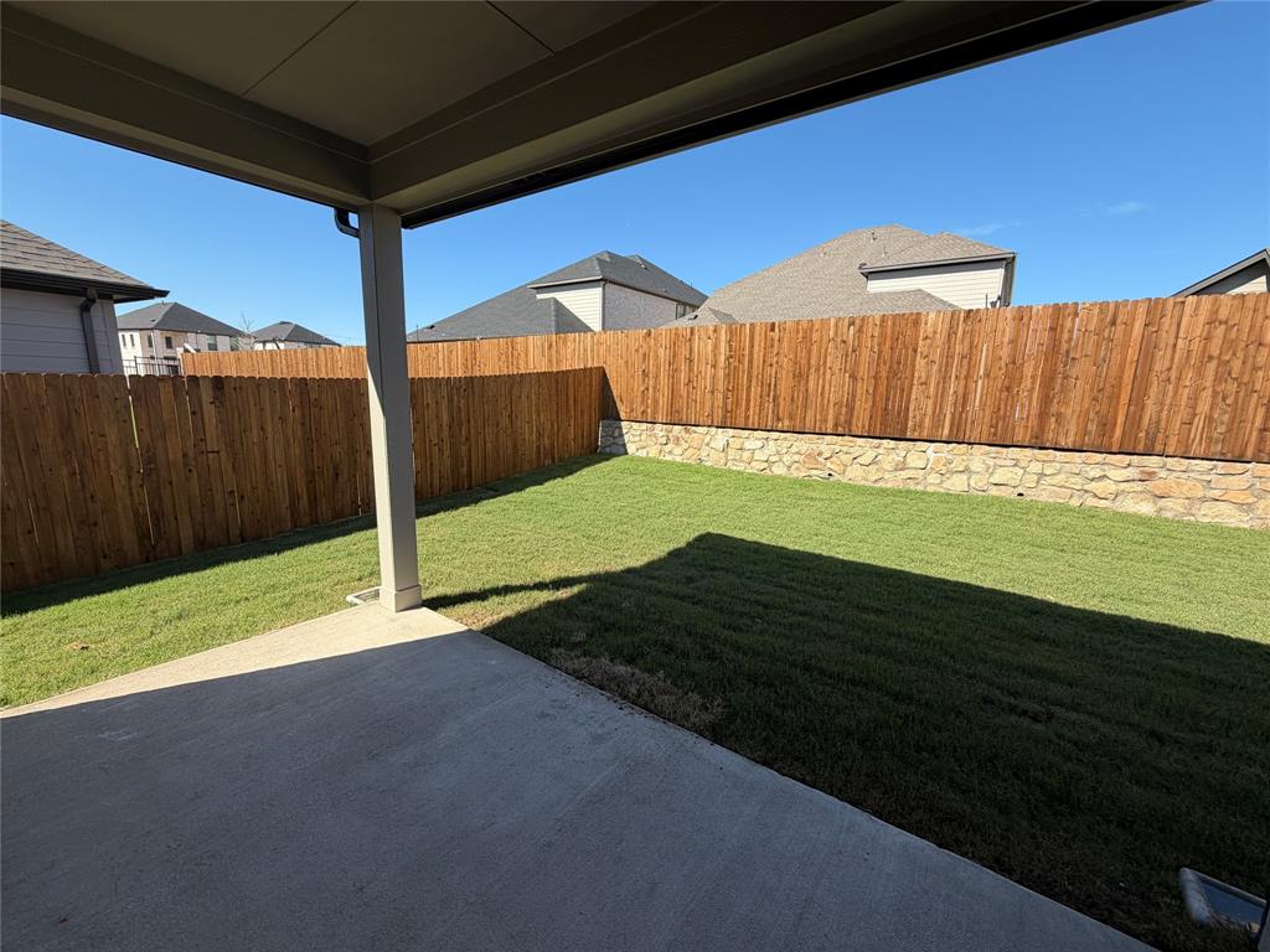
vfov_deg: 85.7
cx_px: 635
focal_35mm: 14
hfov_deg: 102.1
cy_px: 476
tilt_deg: -10.0
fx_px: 514
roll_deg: -1.0
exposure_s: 1/770
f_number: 2.2
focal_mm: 2.22
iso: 32
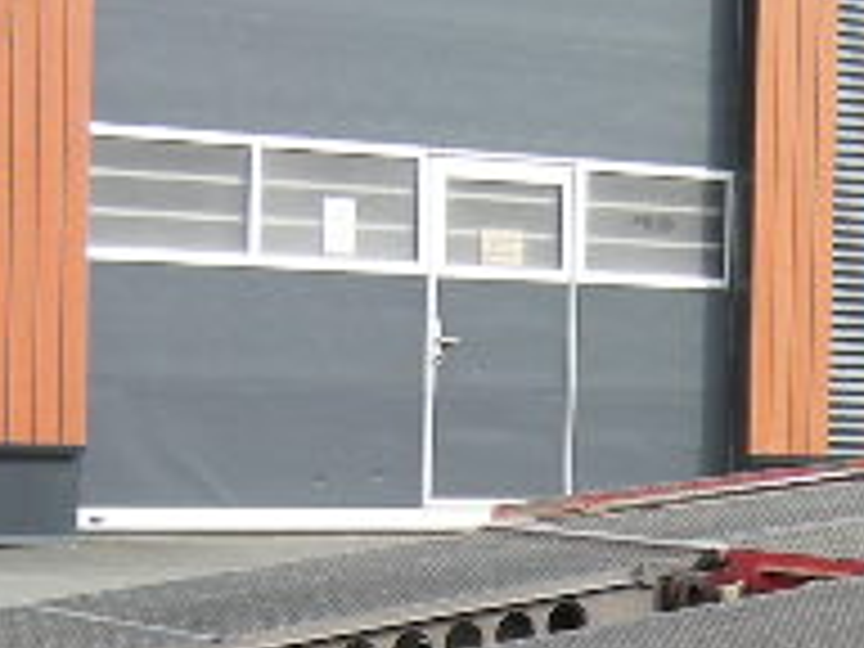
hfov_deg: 13.2
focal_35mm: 149
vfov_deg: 9.8
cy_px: 770
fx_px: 3719
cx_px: 742
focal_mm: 4.7
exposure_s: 1/288
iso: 64
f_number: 2.8
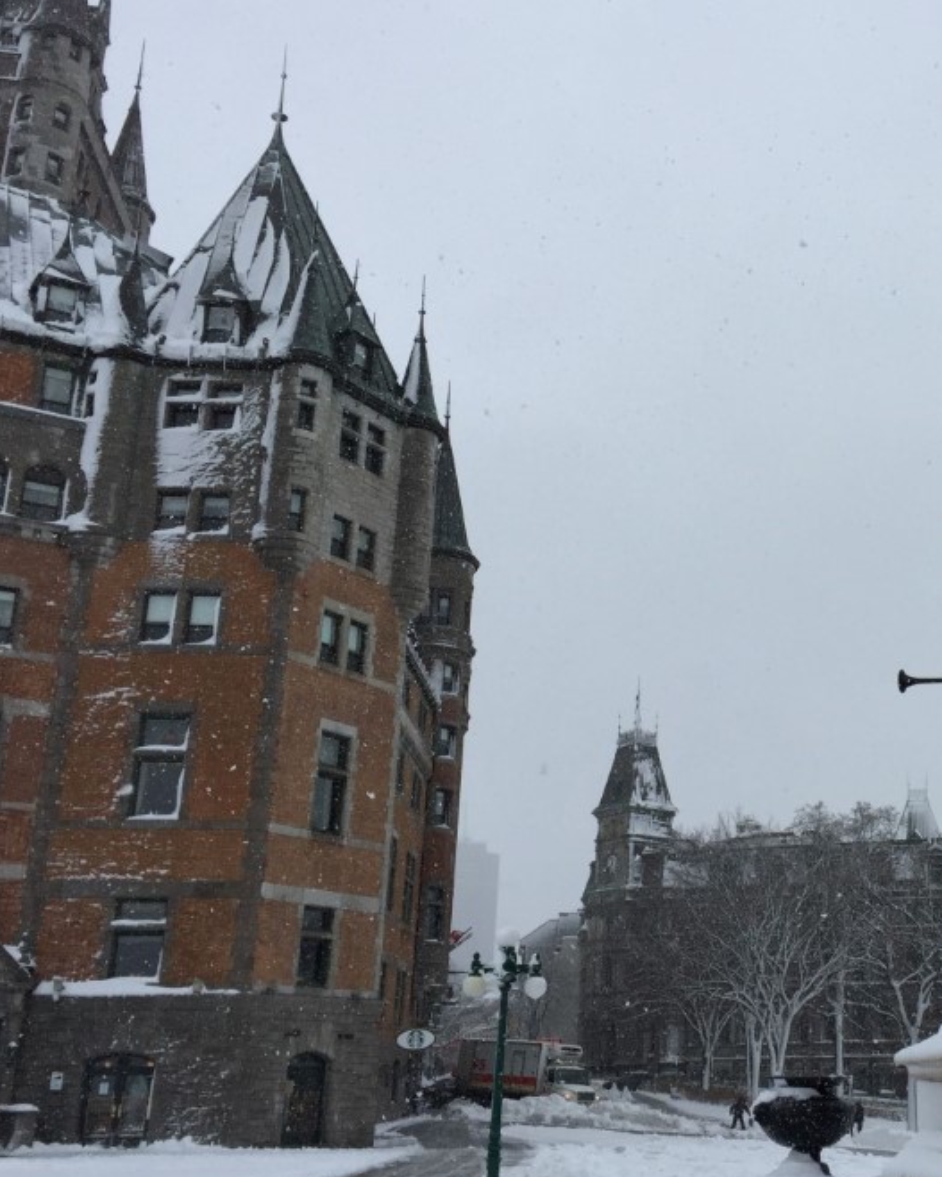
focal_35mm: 44
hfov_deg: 32.7
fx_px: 1534
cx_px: 822
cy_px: 572
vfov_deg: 42.0
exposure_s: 1/920
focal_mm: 4.15
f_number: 2.2
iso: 32
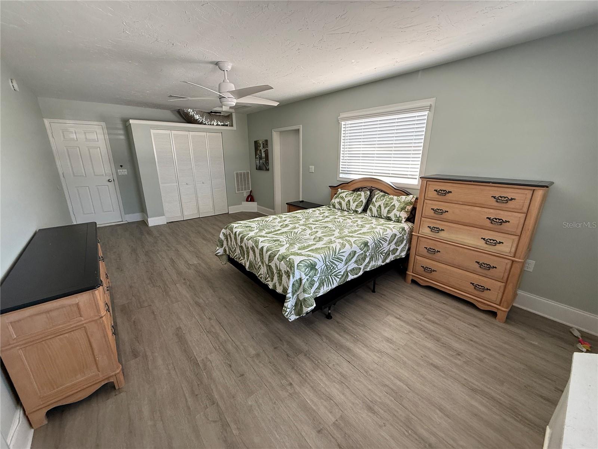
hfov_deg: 102.1
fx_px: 242
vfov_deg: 85.7
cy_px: 224
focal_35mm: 14
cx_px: 299
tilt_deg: -17.7
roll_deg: -0.1
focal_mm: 2.22
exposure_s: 1/99
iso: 160
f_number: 2.2
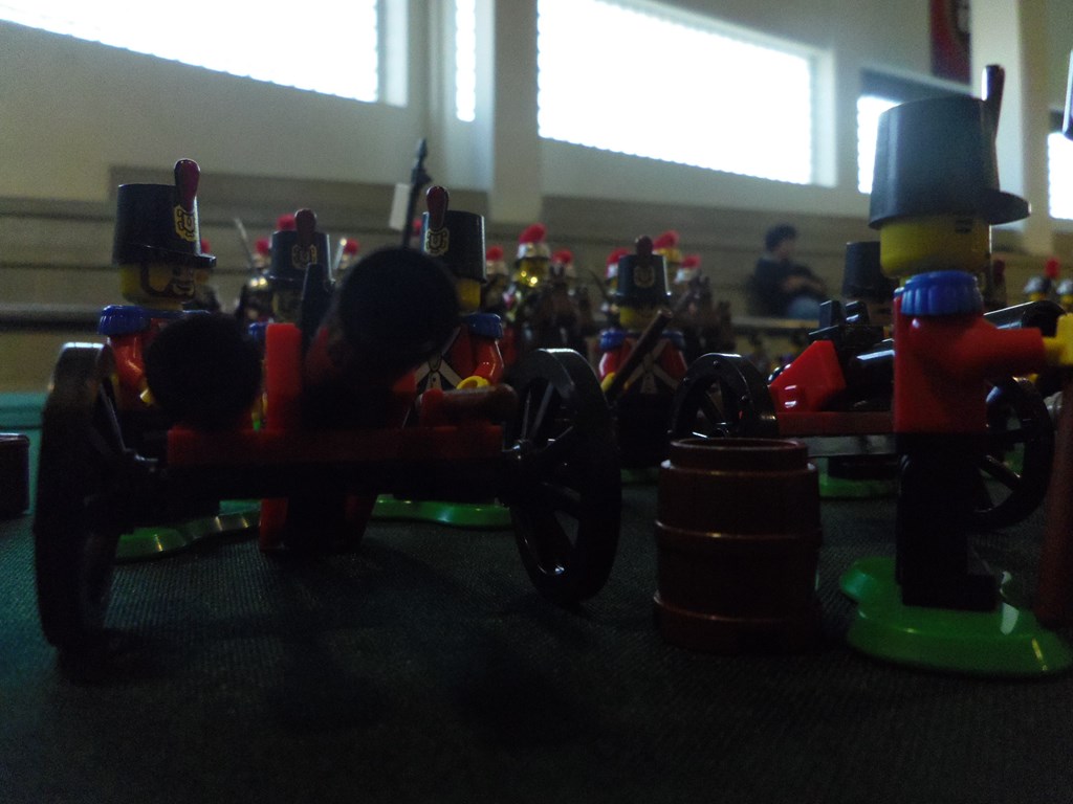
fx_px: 868
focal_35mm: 28
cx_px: 536
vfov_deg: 49.7
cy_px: 402
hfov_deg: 63.4
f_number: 3.9
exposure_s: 1/40
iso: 400
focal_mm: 5
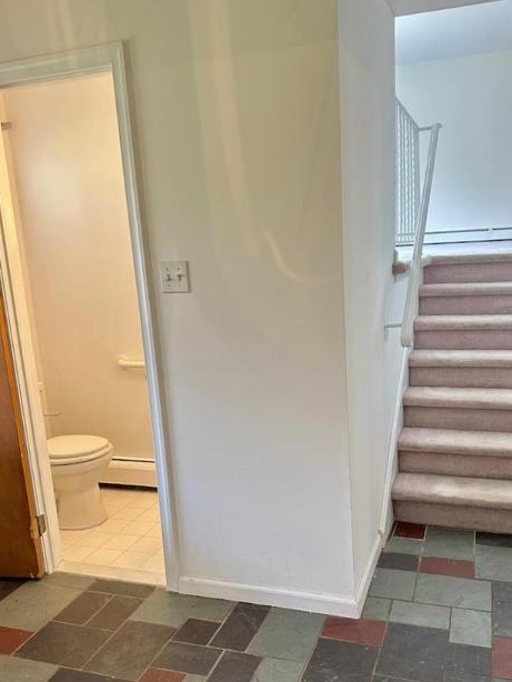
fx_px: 591
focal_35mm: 30
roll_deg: +4.1
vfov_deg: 59.7
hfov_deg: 46.7
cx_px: 287
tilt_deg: -12.3
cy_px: 387
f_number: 1.78
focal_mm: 6.86
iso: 320
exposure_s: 1/60
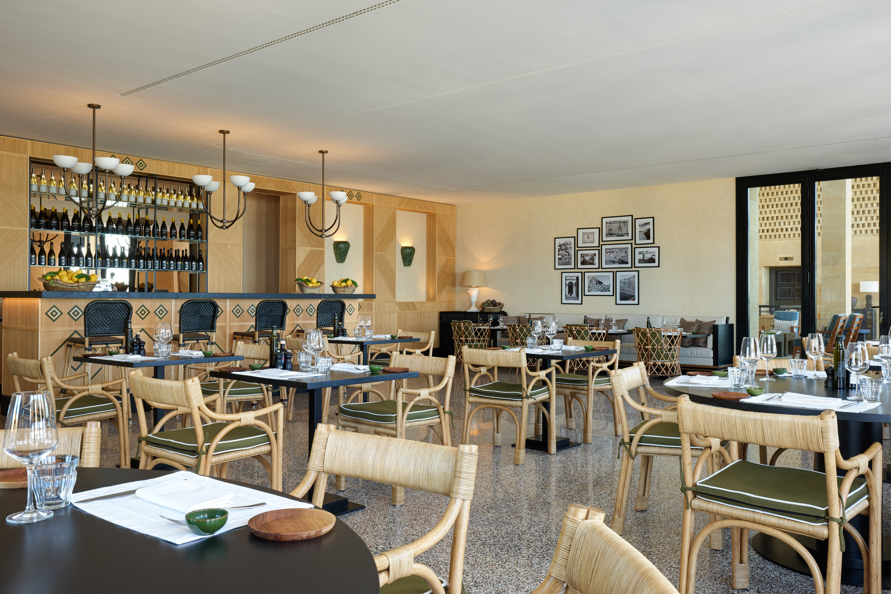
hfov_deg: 61.9
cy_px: 297
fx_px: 742
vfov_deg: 43.6
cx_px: 446
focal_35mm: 30
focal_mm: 30
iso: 200
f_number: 14
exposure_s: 1
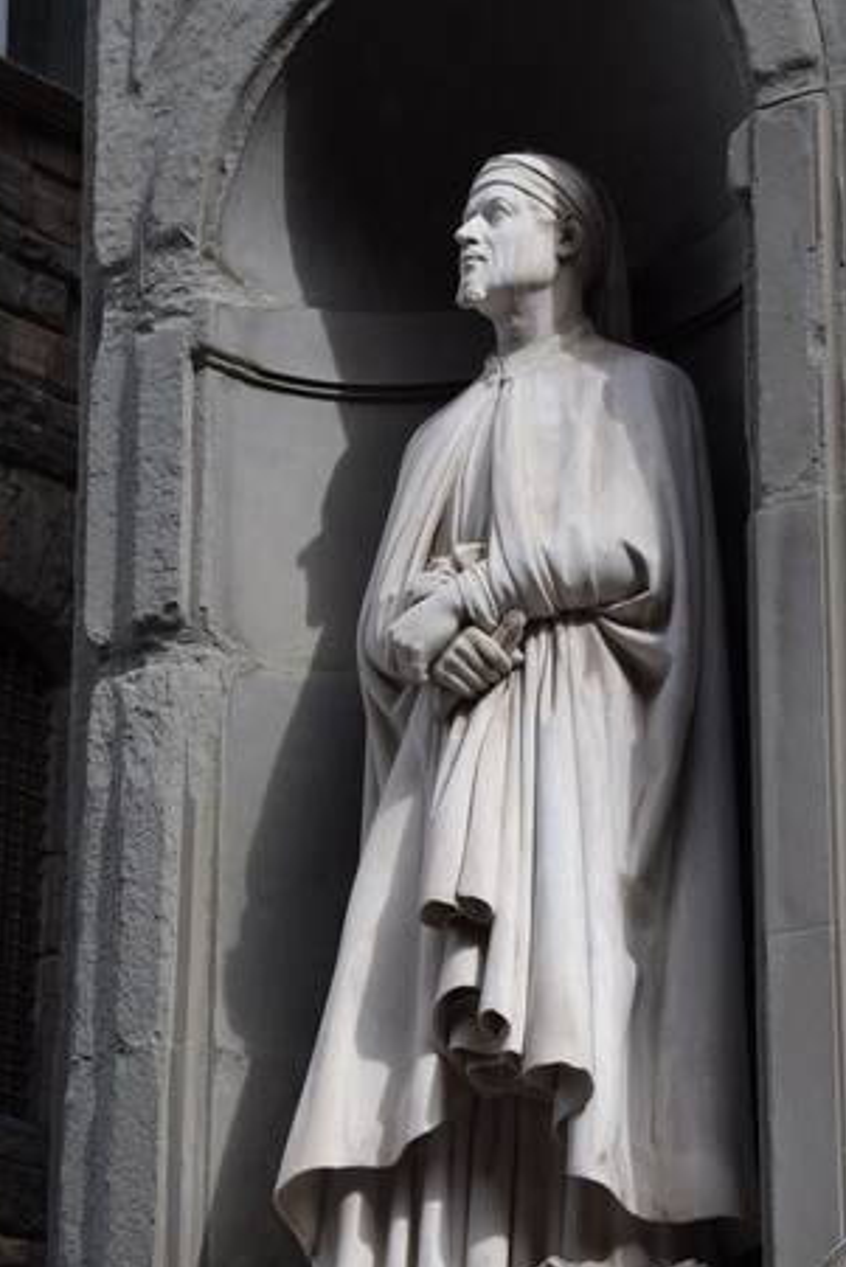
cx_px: 499
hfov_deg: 11.7
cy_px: 694
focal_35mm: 117
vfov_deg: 17.5
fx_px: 4121
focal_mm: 44
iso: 220
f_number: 8
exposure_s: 1/250
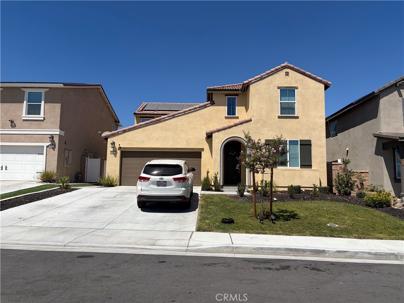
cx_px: 202
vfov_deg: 53.1
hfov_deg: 67.3
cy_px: 152
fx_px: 303
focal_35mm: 26
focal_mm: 5.96
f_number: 1.6
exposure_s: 1/7813
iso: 64
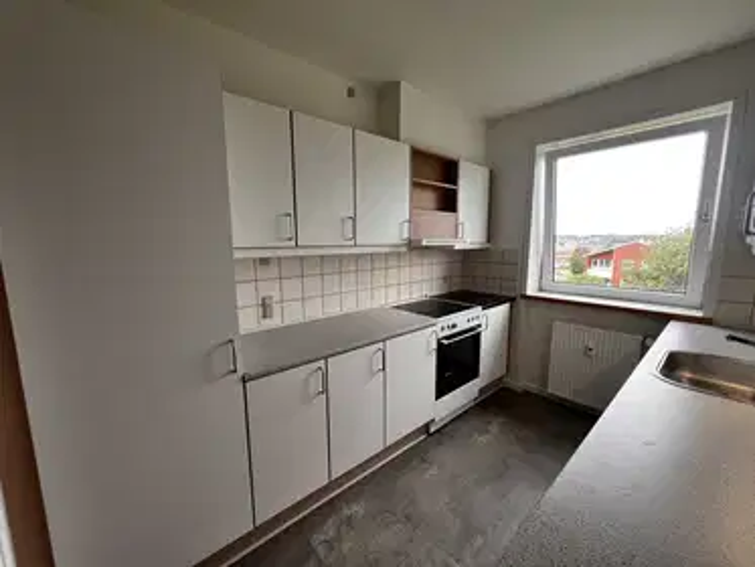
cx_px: 378
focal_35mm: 13
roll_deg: +0.6
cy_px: 284
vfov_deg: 89.9
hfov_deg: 106.2
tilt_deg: -7.9
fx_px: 284
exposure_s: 1/99
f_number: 1.8
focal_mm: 1.57
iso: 64
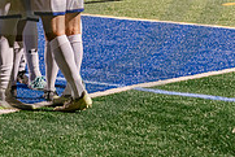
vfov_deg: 6.1
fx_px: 1463
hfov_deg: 9.1
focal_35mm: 224
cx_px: 16
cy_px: -91
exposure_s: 1/250
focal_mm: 70
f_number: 3.2
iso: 2500
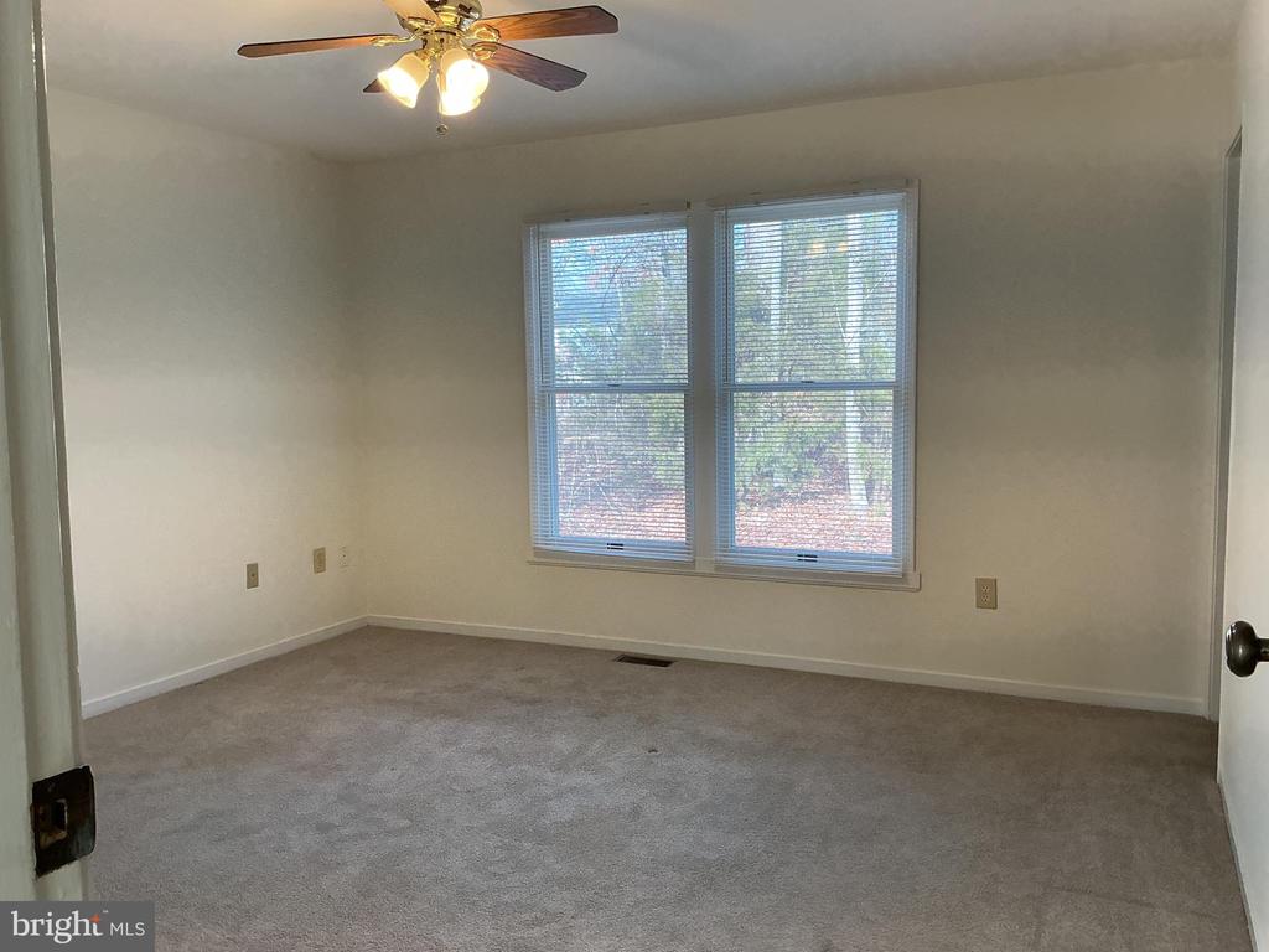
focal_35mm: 29
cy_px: 476
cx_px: 634
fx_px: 1063
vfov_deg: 48.2
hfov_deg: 61.7
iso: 50
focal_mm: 3
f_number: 1.8
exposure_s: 1/120
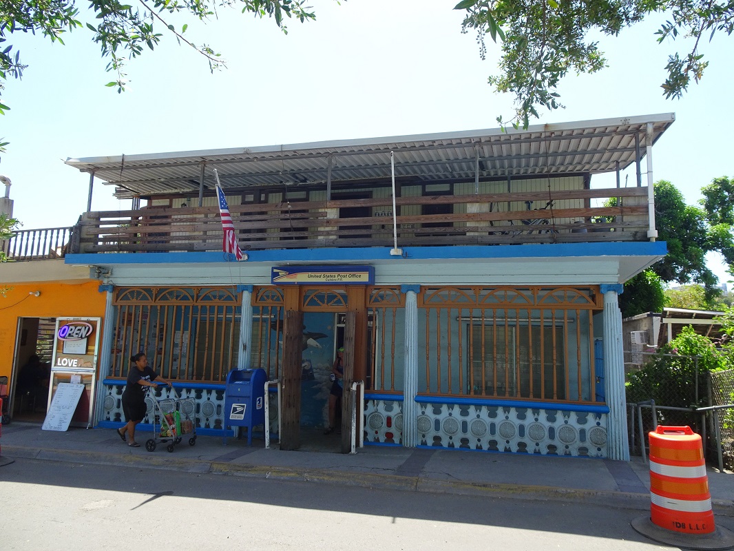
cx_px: 367
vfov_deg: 56.8
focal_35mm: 24
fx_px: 509
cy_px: 276
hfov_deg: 71.6
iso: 80
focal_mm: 4.1
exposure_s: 1/320
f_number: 3.5
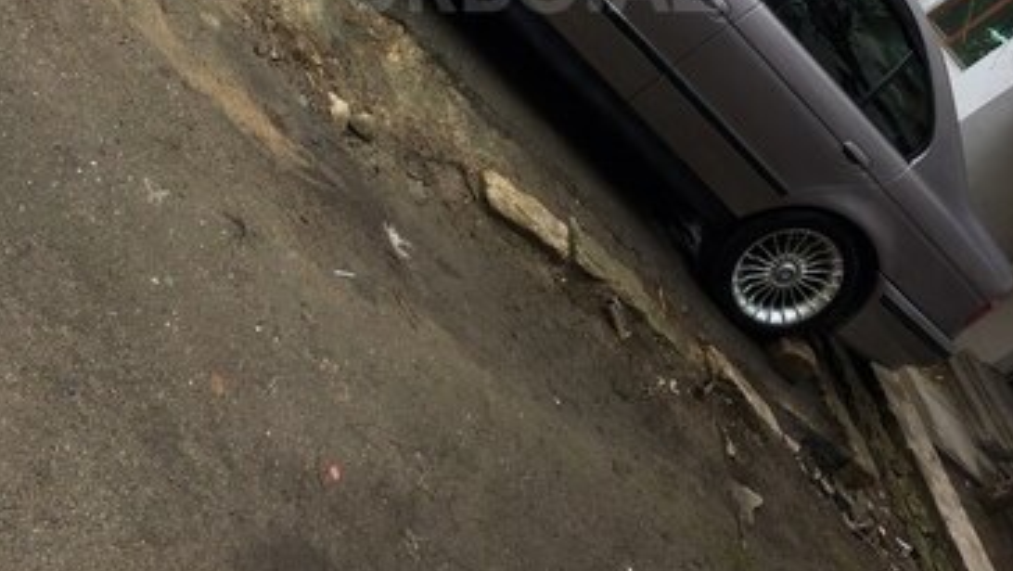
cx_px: 506
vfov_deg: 26.1
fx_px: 1155
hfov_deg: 47.3
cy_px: -19
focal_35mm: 43
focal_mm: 4.15
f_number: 2.2
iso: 32
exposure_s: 1/261
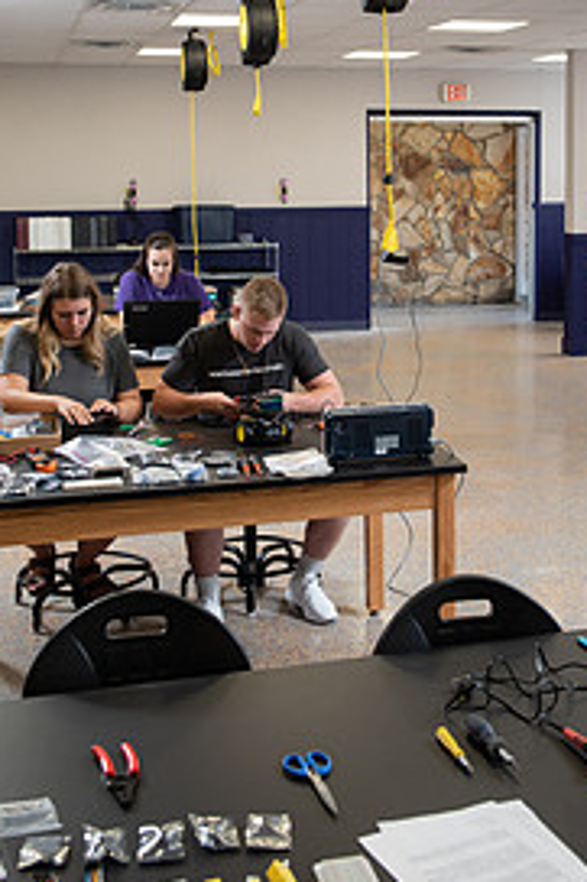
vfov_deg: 37.0
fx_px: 1298
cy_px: 266
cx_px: 344
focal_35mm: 53
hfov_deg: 25.5
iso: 1000
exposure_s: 1/200
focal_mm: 32
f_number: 5
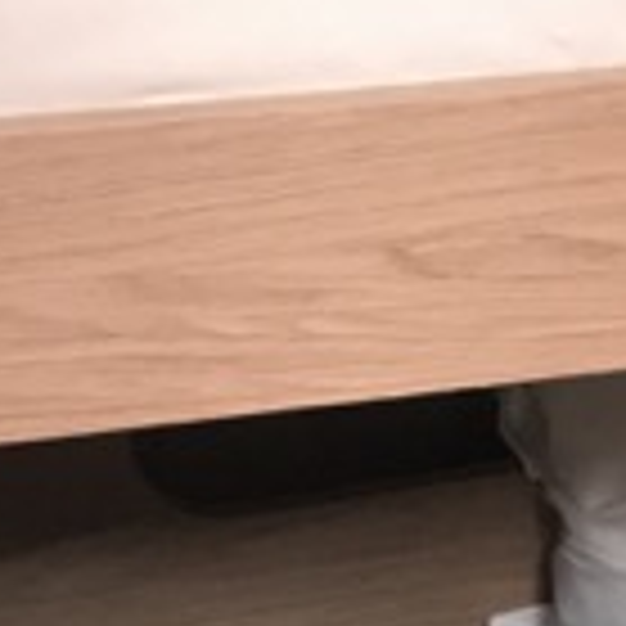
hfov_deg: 12.0
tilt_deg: -23.3
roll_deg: -1.1
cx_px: 793
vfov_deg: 12.3
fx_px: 2905
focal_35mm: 142
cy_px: 329
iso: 32
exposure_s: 1/25
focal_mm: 3.99
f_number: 1.8
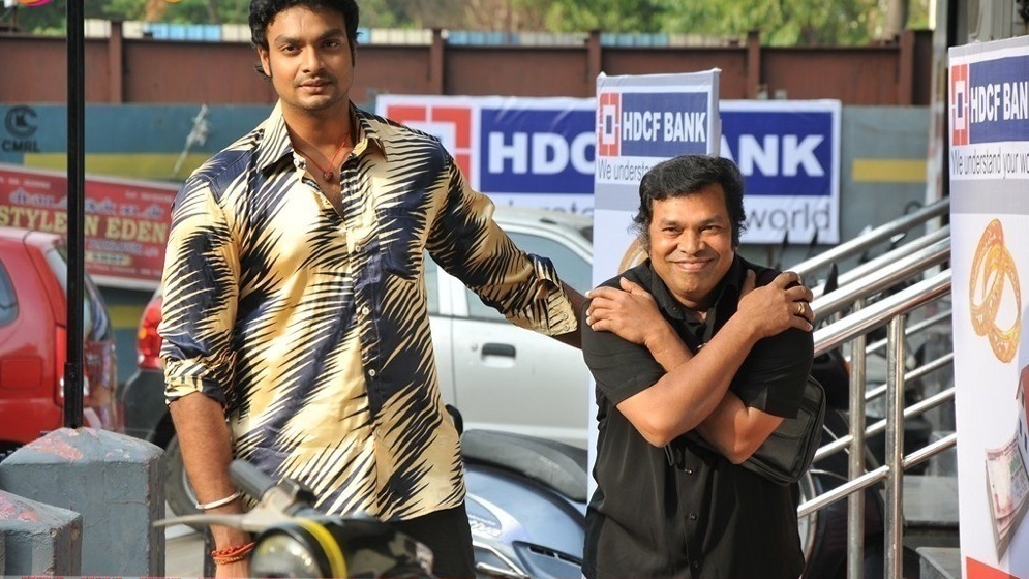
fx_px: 4517
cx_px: 513
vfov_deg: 7.3
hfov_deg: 13.0
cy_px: 279
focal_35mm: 166
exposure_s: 1/160
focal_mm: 105
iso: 200
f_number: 6.3
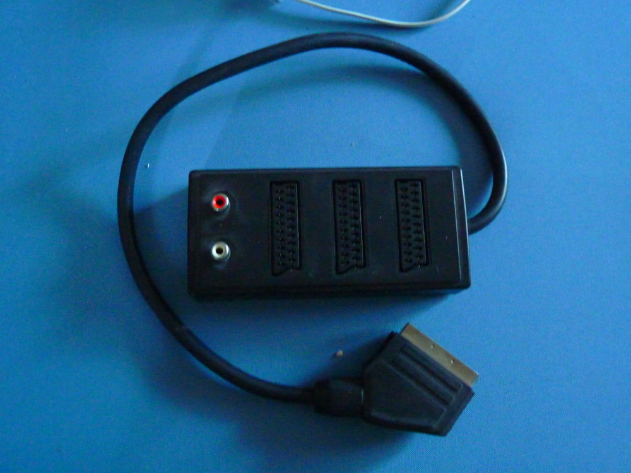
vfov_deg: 42.9
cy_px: 236
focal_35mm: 33
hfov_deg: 55.4
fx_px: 602
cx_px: 316
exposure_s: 1/4
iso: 800
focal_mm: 5.9
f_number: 3
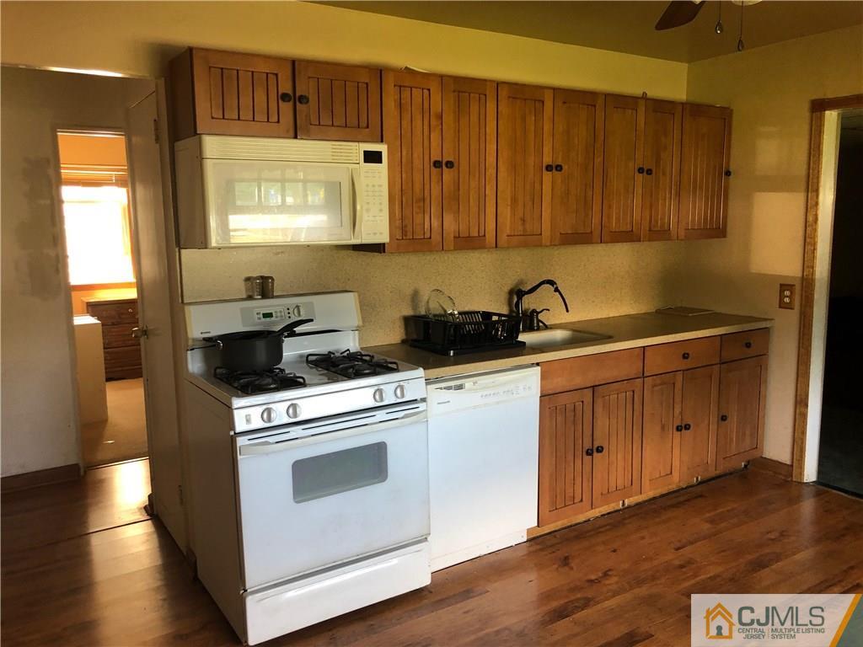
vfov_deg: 49.7
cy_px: 324
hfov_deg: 63.4
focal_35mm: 28
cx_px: 432
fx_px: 698
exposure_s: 1/20
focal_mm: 3.99
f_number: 1.8
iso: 40
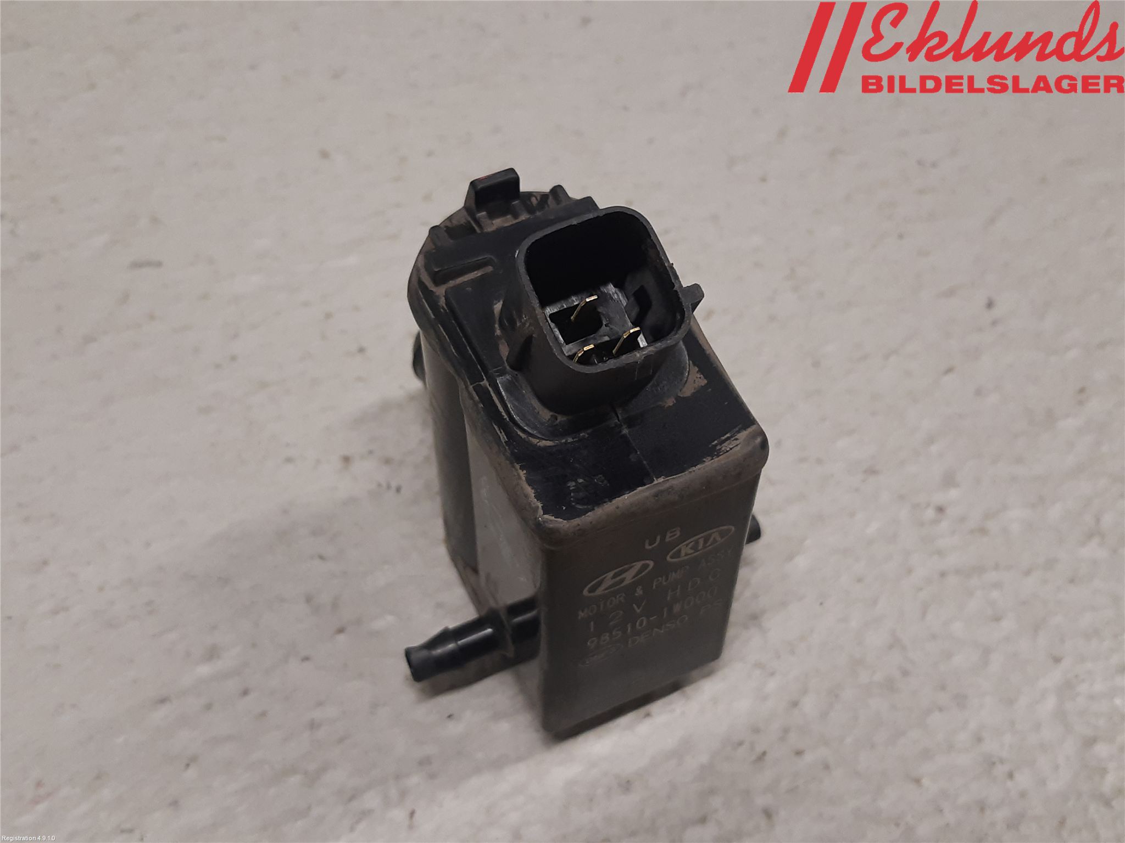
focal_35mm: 26
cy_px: 422
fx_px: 845
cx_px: 562
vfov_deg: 53.1
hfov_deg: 67.3
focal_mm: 3.93
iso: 125
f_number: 1.7
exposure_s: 1/50
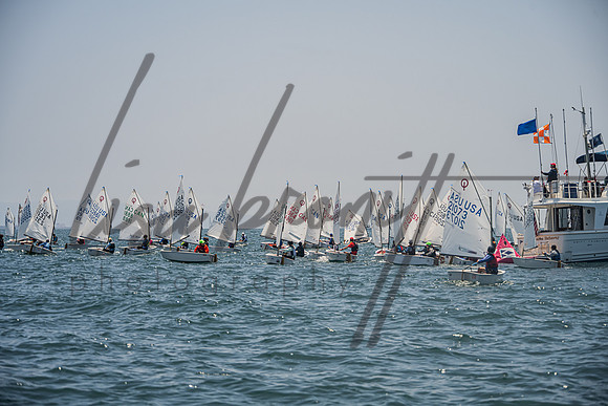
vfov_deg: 12.9
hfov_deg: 19.3
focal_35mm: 106
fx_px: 1791
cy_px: 203
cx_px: 304
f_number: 6.7
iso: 250
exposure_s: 1/1600
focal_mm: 105
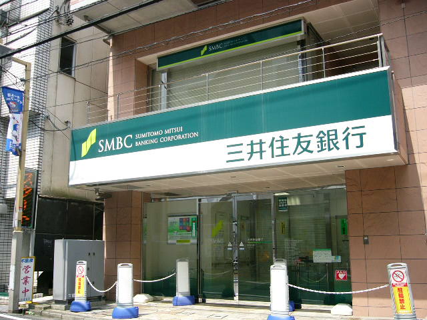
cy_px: 160
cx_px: 214
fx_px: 432
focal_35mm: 35
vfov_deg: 40.7
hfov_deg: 52.6
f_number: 2.8
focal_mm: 5.8
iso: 50
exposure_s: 1/320
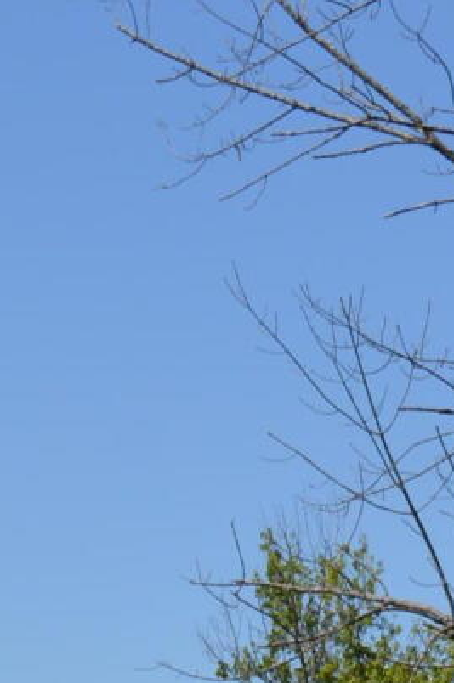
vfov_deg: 7.6
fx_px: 4817
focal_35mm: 254
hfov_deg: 5.4
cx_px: 489
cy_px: 1657
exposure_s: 1/250
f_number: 8
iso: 100
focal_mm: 34
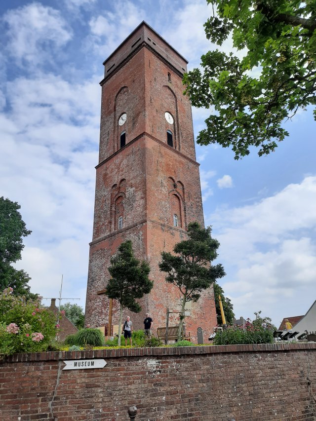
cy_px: 210
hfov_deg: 54.9
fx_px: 304
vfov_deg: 69.4
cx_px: 158
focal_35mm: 25
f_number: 2
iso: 100
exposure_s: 1/1138
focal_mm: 4.6
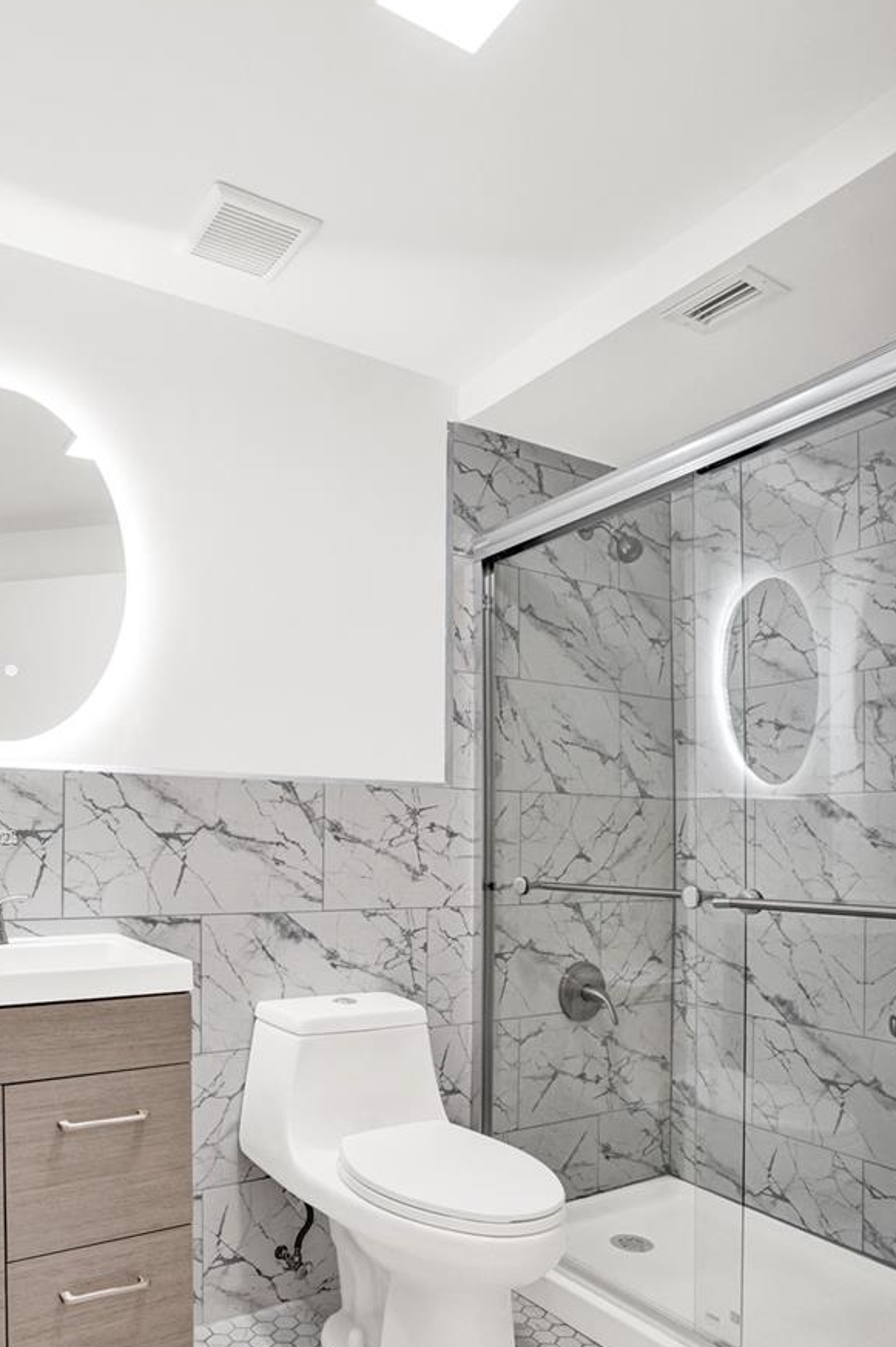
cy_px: 838
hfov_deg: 56.9
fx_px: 822
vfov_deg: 77.3
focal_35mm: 22
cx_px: 385
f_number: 5
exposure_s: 1/200
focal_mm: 16
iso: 2000
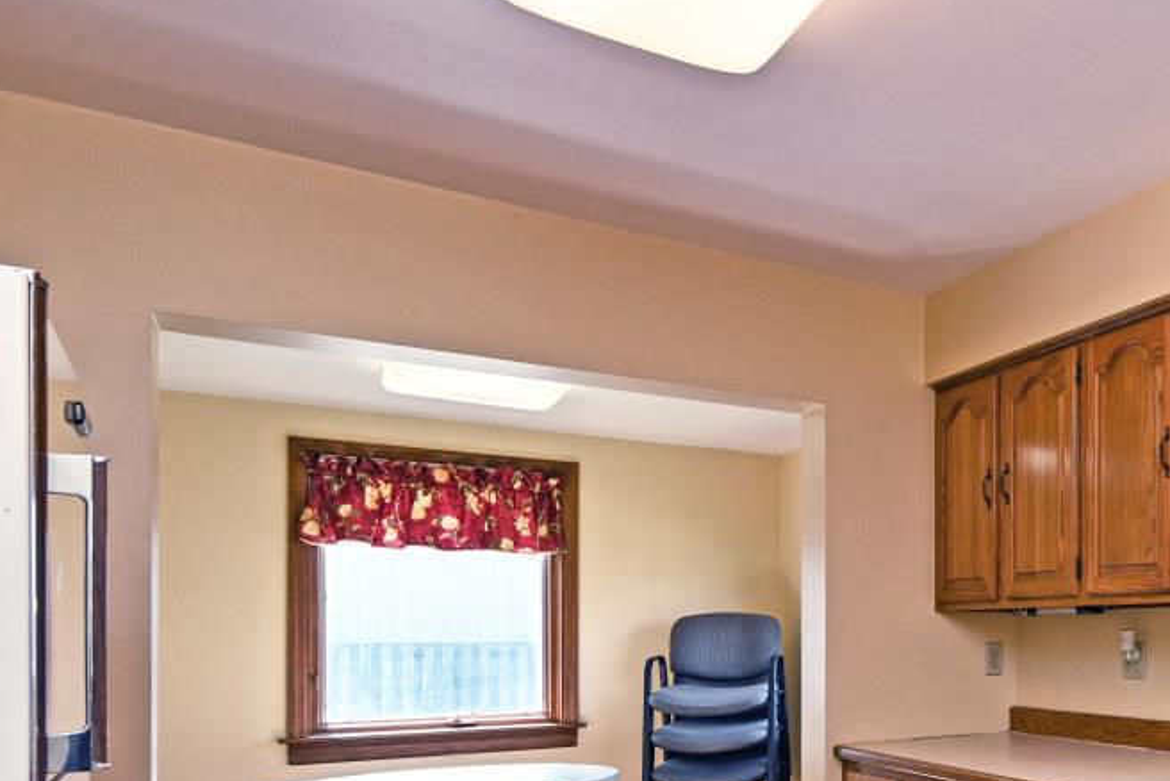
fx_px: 1040
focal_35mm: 32
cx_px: 1309
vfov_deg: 39.5
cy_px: 626
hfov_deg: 43.9
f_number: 5.6
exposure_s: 1/125
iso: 200
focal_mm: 14
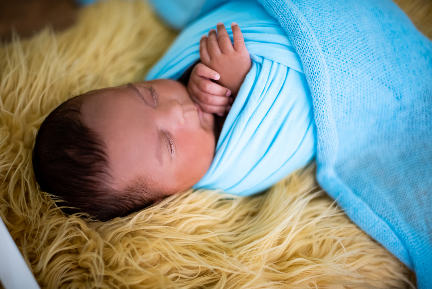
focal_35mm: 50
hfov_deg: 39.6
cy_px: 144
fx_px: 600
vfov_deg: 27.0
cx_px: 216
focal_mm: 50
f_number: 1.4
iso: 500
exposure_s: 1/250
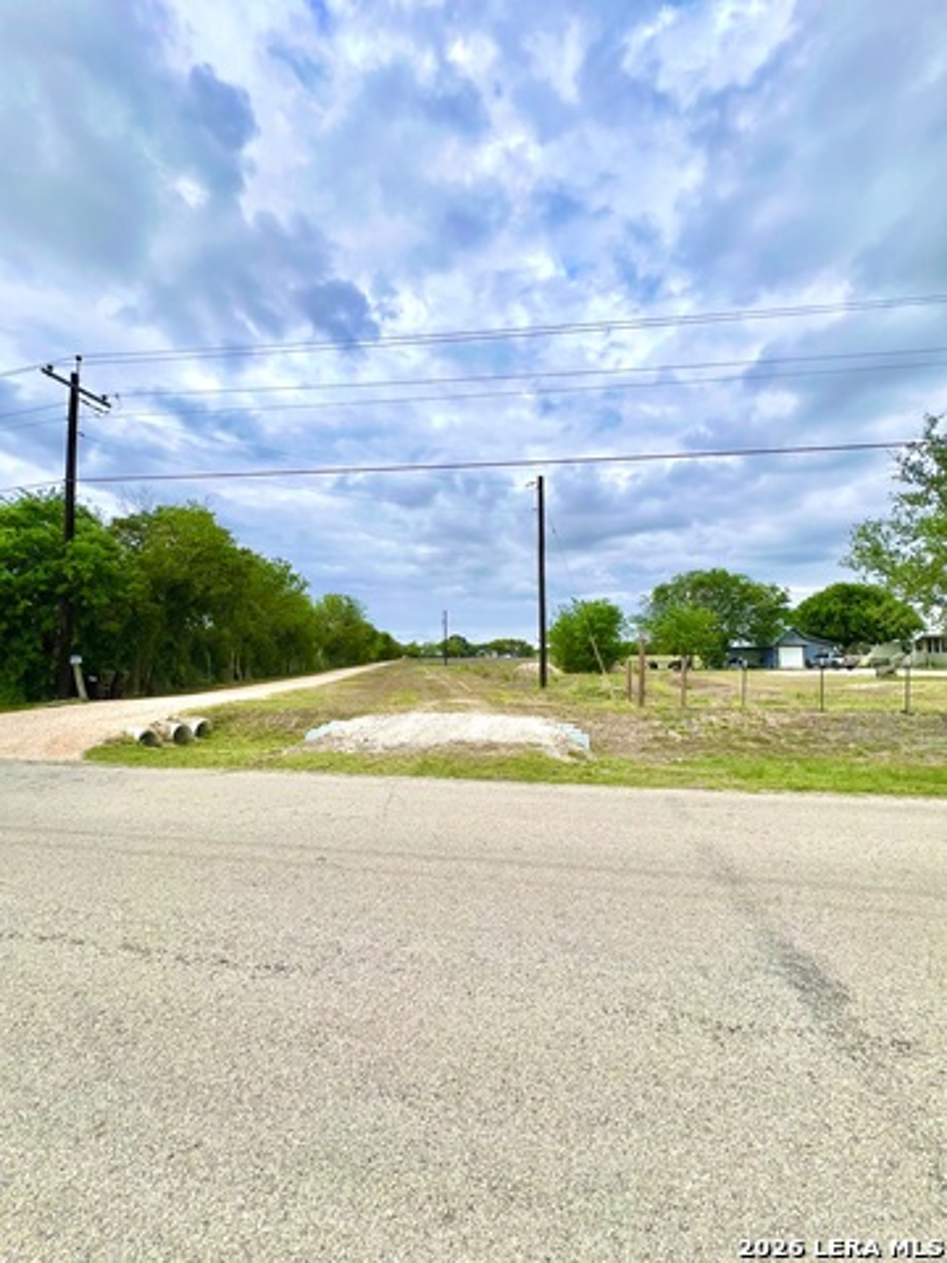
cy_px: 632
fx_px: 474
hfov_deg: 89.9
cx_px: 474
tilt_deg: +2.8
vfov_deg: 106.2
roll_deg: -0.1
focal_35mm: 13
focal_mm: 1.57
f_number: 1.8
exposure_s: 1/321
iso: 32
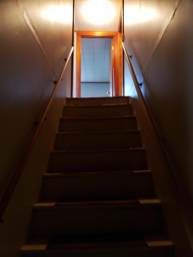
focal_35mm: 26
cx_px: 96
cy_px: 128
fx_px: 193
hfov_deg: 53.1
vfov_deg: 67.3
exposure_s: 1/13
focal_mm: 4.3
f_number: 1.5
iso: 250
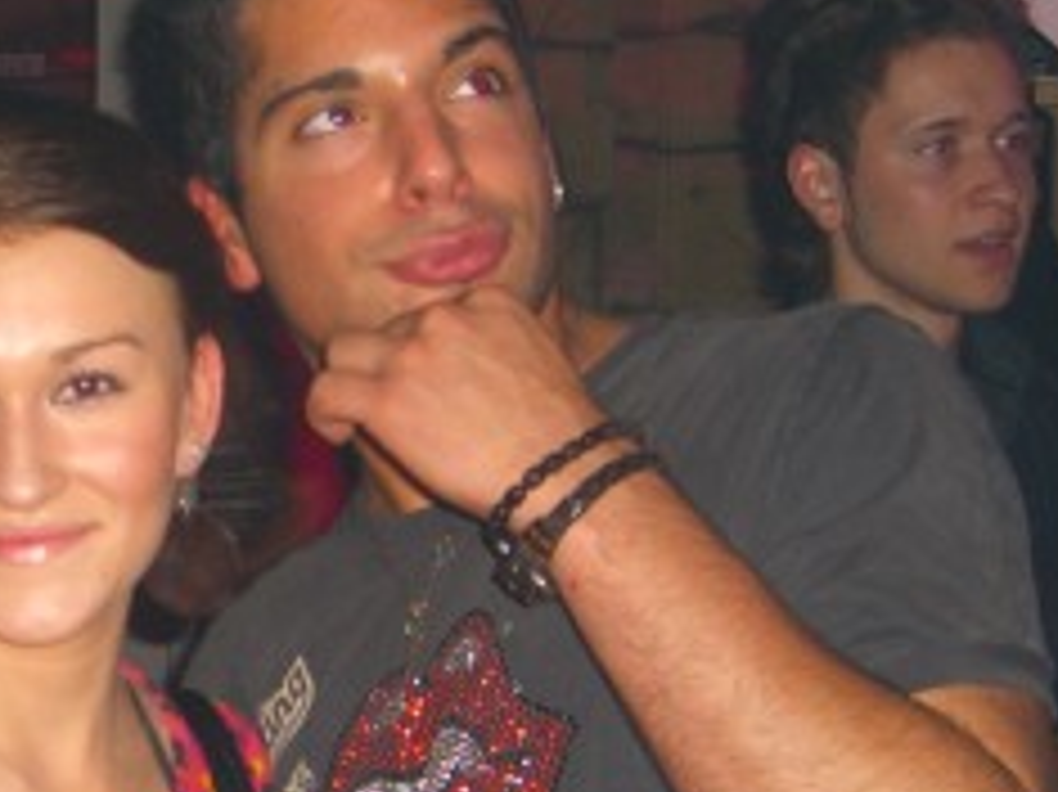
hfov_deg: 19.8
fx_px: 2963
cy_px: 504
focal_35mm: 97
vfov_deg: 15.2
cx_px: 99
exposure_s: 1/60
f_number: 2.8
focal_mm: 7.9
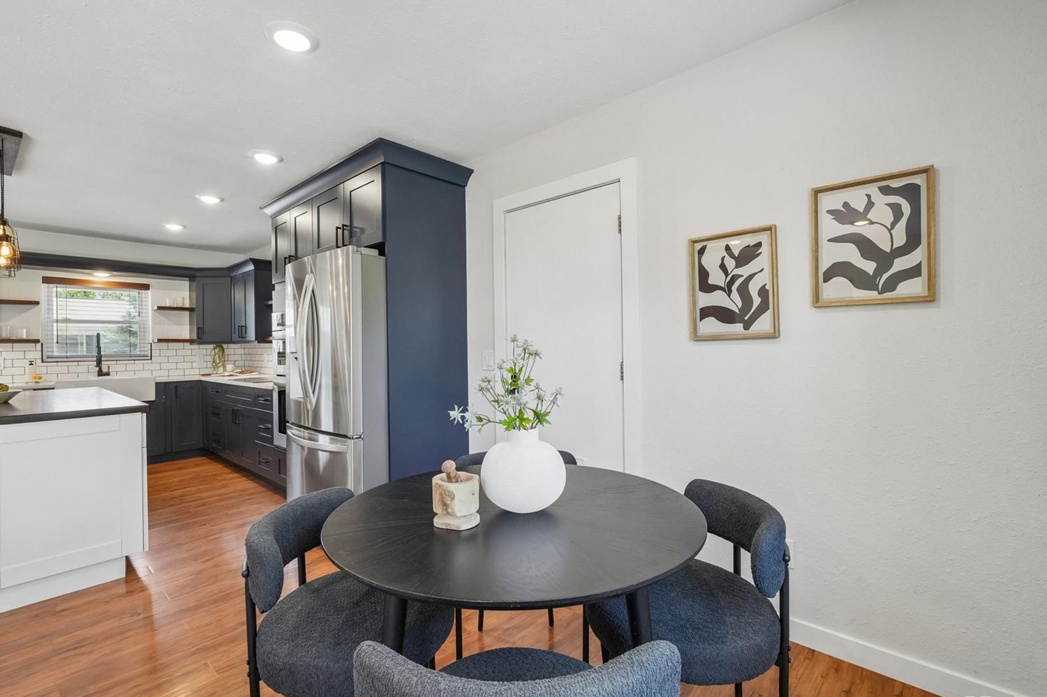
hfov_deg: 96.8
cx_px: 519
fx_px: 465
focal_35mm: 16
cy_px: 347
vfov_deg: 73.7
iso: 800
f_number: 8
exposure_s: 1/6
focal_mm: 10
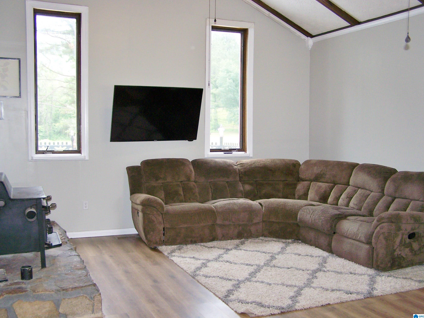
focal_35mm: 39
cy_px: 158
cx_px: 214
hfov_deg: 47.9
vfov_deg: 36.8
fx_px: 478
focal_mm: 6.3
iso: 160
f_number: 2.8
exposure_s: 1/60
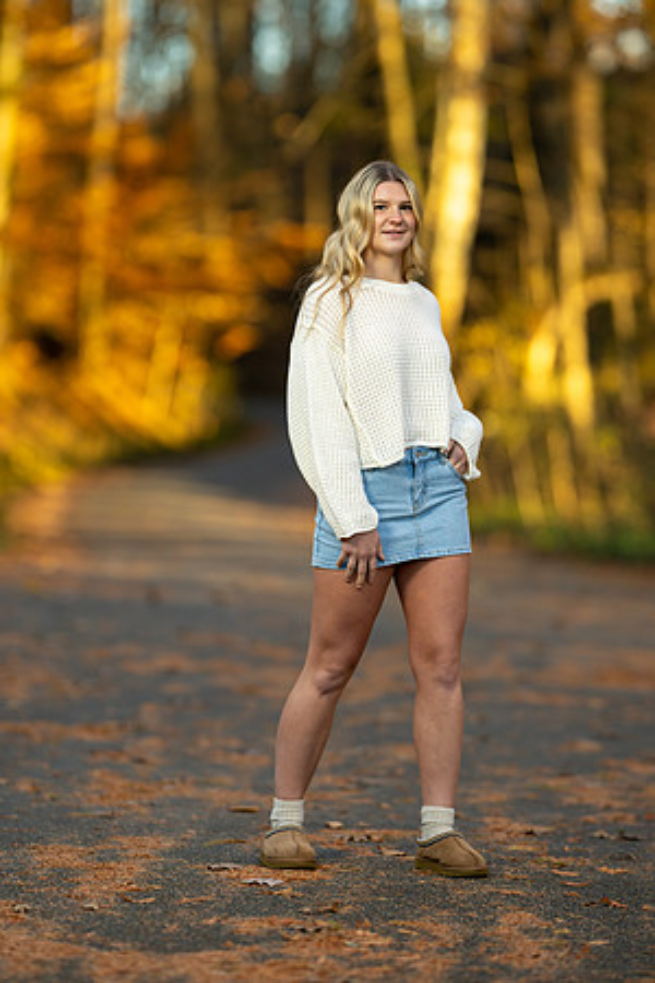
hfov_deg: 10.2
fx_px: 3684
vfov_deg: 15.2
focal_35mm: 135
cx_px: 328
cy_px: 492
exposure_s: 1/800
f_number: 1.8
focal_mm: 135
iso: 250
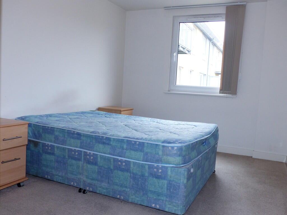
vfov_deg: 44.2
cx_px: 144
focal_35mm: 32
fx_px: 265
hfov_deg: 56.8
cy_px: 108
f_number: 2.8
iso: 200
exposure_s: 1/60
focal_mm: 5.7
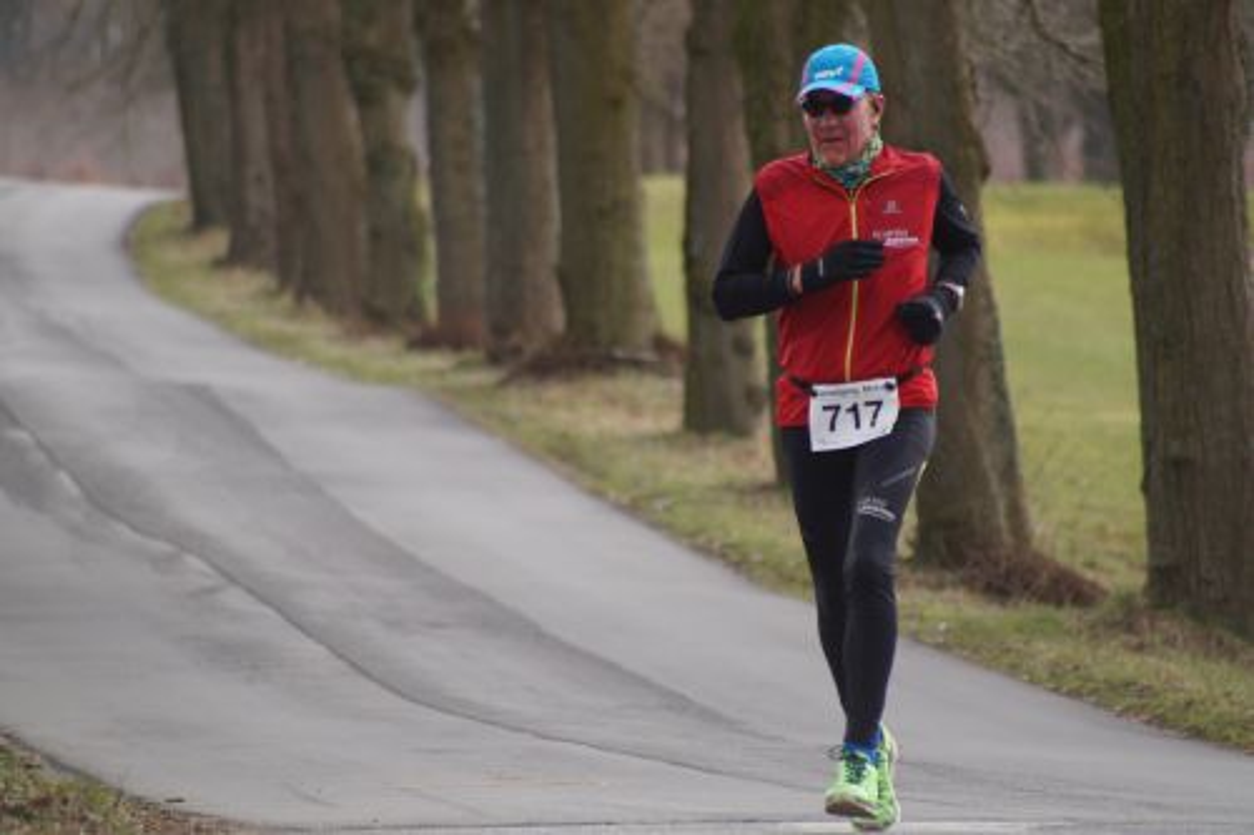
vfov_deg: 3.1
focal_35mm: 450
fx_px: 15669
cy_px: 418
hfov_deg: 4.6
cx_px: 627
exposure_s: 1/500
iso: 320
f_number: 5.6
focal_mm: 300
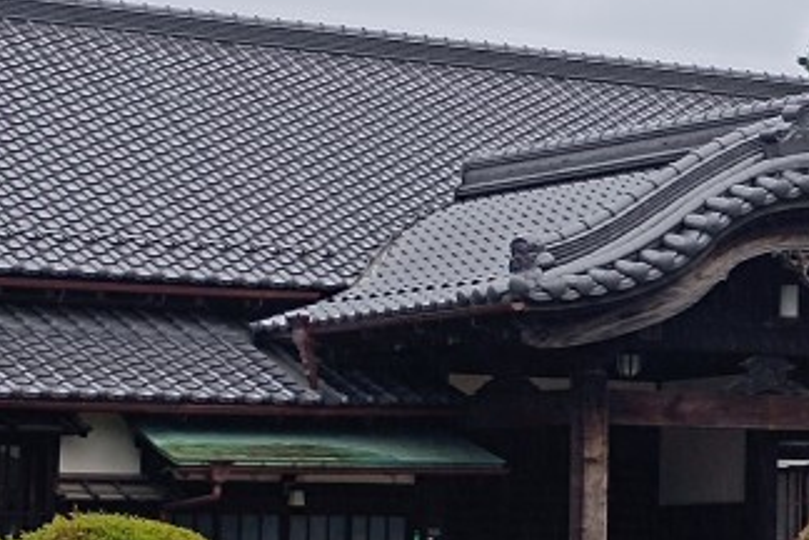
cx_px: 929
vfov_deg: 17.3
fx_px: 1775
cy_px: 225
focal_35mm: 79
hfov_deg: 23.8
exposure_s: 1/251
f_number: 1.65
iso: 50
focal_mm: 6.14
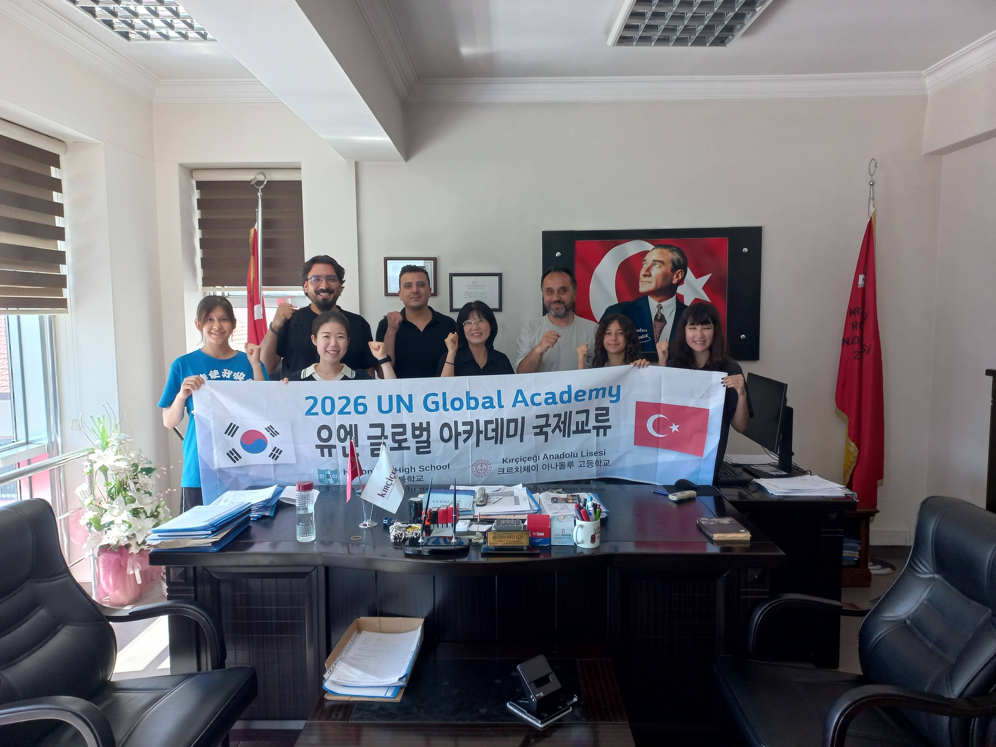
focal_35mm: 25
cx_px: 498
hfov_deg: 69.4
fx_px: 719
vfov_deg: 54.9
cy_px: 374
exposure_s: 1/50
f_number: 1.8
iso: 80
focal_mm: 4.6
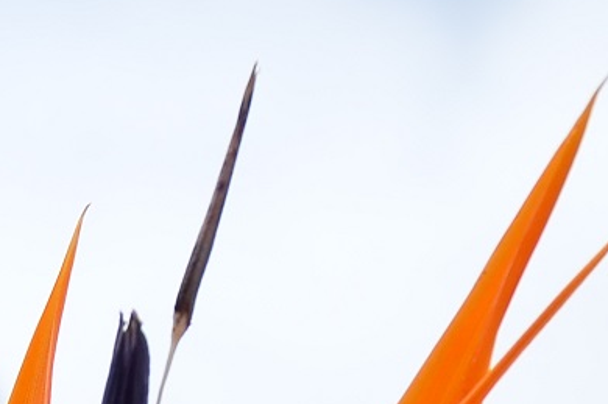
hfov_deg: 7.1
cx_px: -326
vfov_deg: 4.7
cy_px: 1000
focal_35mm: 284
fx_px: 4790
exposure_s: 1/1000
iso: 200
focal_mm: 30
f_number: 4.2
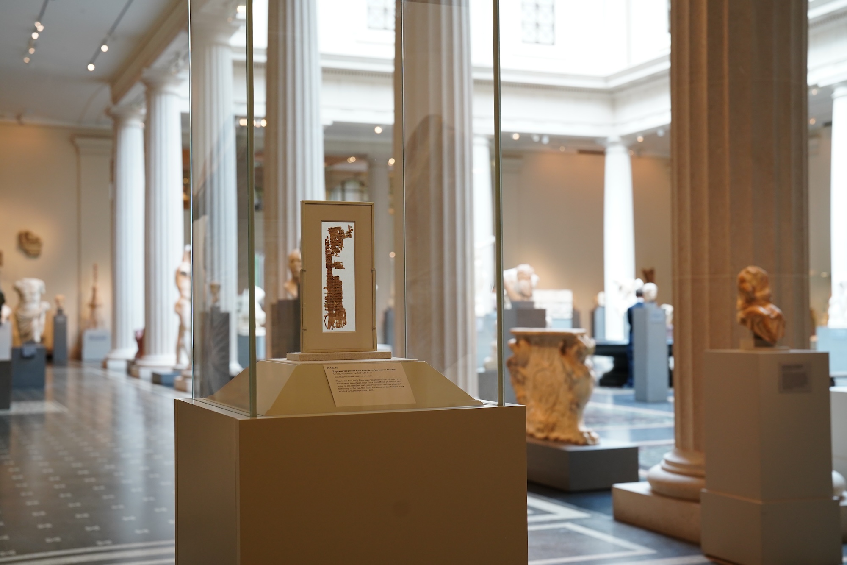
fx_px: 1176
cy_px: 282
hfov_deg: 39.6
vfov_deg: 27.0
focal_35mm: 50
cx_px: 424
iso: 1600
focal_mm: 50
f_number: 4.5
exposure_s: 1/100
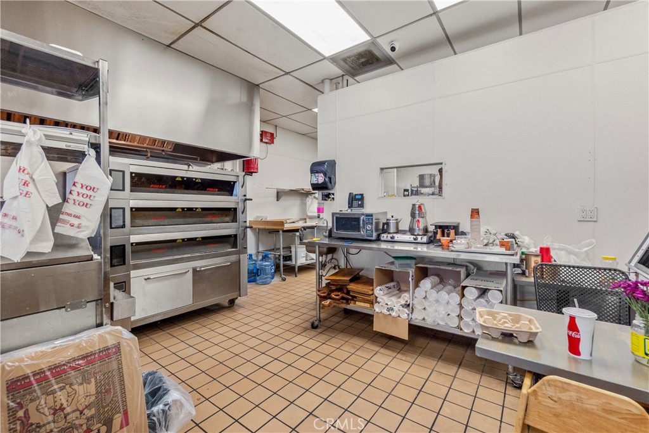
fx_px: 270
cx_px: 324
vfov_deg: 77.3
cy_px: 216
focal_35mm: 15
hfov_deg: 100.4
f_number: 8
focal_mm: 10
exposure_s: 1/13
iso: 400
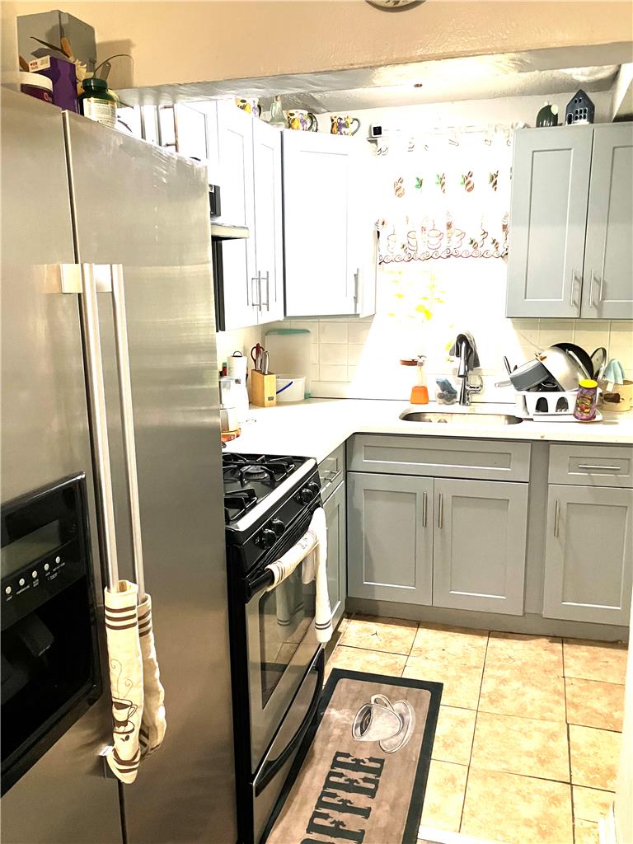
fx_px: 683
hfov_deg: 49.7
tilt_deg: -12.0
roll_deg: +0.8
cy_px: 422
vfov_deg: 63.4
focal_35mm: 28
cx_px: 316
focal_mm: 3.99
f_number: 1.8
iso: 250
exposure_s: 1/40
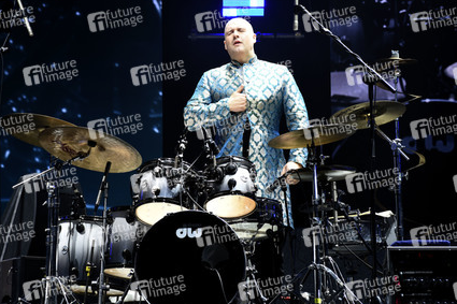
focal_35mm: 105
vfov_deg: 13.0
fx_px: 1332
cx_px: 237
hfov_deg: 19.5
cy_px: 154
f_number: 6.3
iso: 640
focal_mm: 66
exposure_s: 1/200
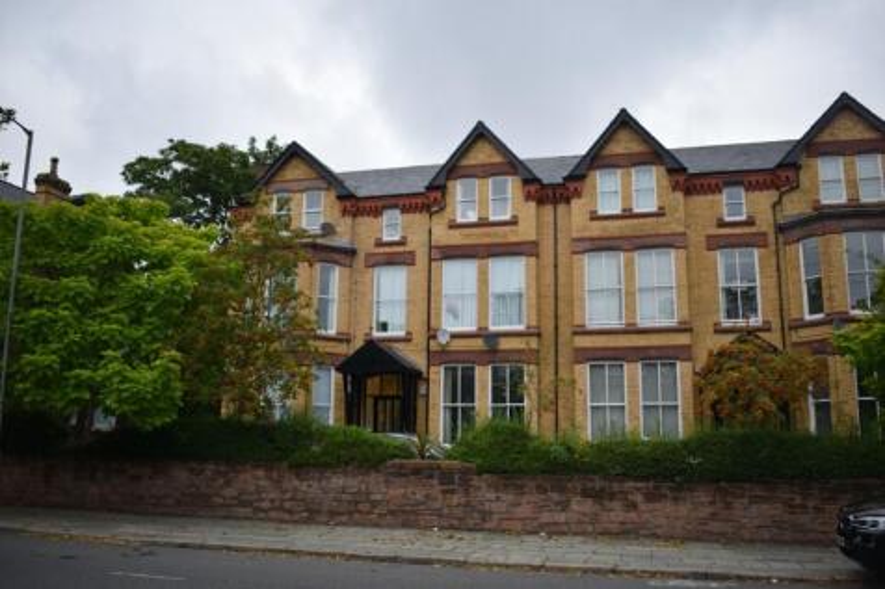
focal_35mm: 33
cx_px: 442
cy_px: 294
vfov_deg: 39.9
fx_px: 811
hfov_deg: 57.2
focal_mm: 22
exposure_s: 1/1000
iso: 720
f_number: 4
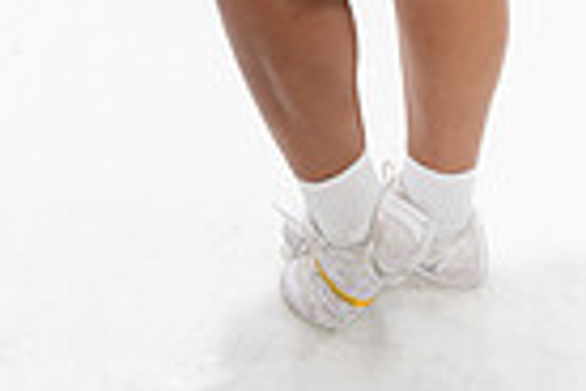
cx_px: 433
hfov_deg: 19.5
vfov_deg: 11.4
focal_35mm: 104
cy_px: -484
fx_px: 1693
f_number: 10
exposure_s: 1/250
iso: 1250
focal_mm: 32
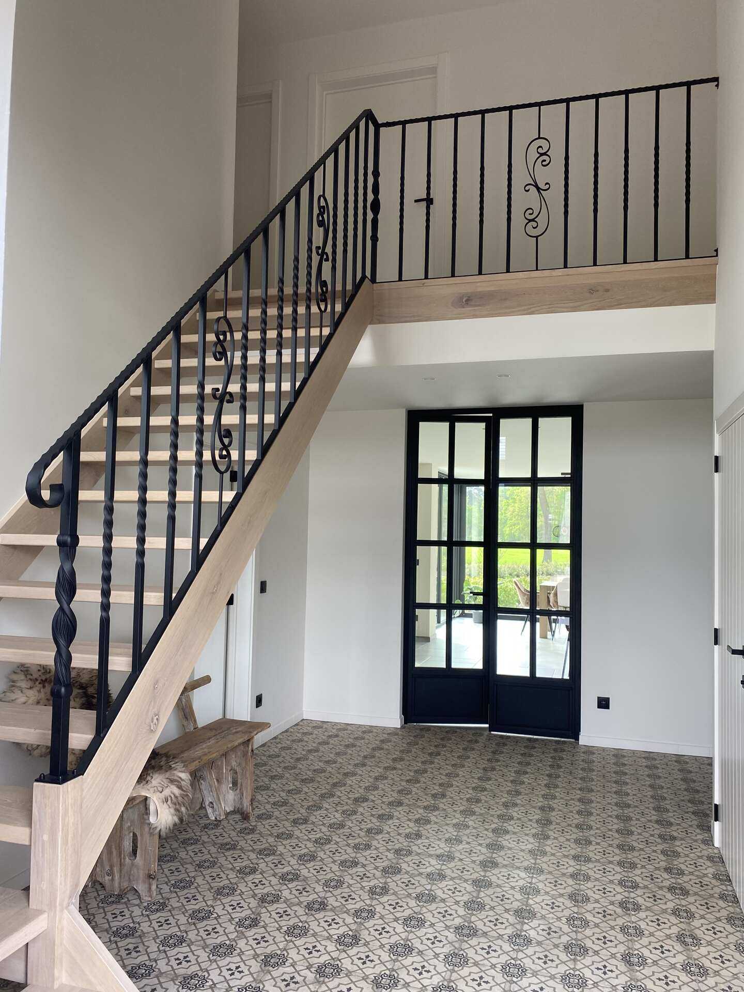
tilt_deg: +3.9
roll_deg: -0.2
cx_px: 372
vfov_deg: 67.3
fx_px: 745
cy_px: 496
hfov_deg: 53.1
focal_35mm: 26
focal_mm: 4.25
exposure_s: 1/122
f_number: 1.8
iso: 80
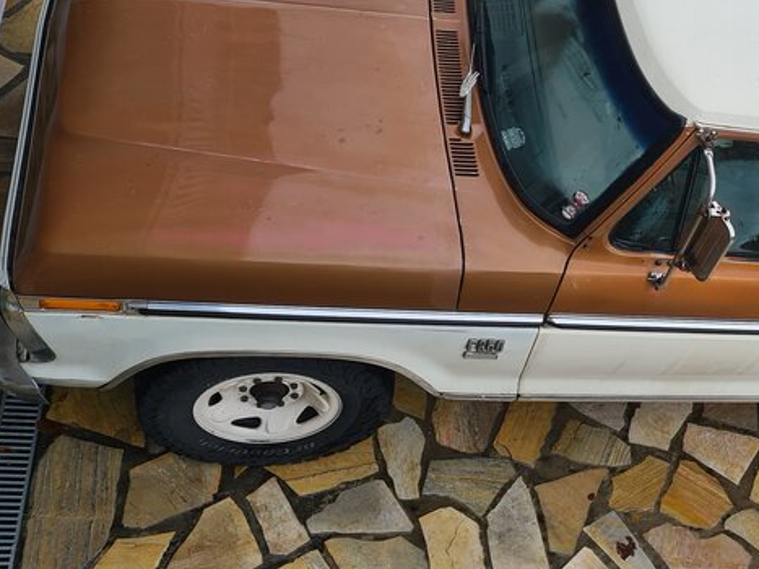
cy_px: 166
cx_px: 694
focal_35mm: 57
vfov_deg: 25.4
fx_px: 1249
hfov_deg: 32.0
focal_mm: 5.4
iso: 50
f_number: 1.8
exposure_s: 1/672
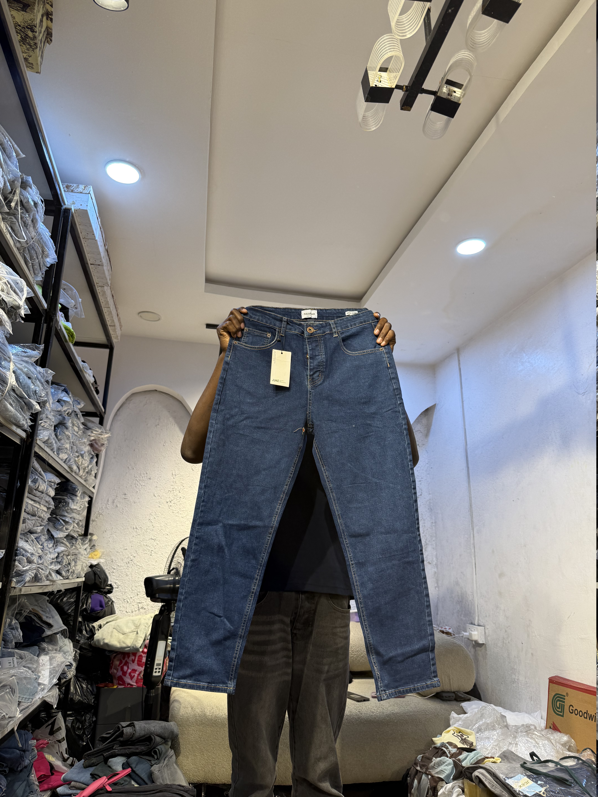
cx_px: 299
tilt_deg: +17.4
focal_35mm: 24
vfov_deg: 71.6
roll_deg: -2.1
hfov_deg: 56.8
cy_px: 398
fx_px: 553
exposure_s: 1/100
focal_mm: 6.76
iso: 80
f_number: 1.78
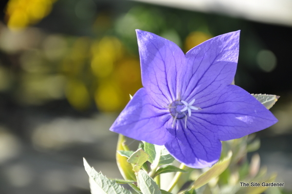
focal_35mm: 158
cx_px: 146
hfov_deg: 13.1
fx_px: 1276
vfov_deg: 8.7
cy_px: 97
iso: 200
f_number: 6.7
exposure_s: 1/180
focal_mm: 105
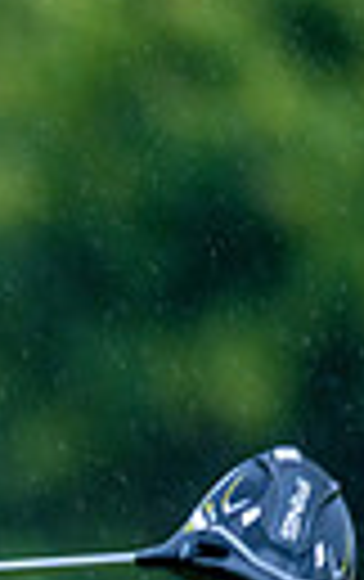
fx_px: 21783
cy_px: 735
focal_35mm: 1377
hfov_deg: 1.0
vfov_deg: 1.5
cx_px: -795
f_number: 4
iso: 320
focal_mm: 300
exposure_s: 1/640
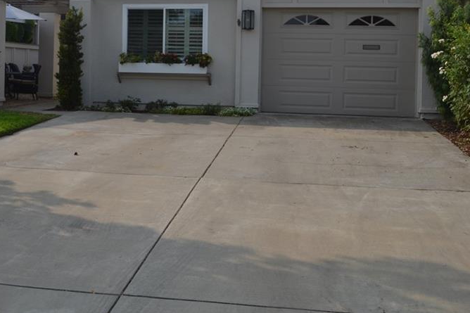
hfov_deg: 42.3
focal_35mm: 46
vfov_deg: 28.8
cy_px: 75
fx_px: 600
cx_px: 166
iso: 100
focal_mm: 20
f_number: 8
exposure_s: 1/250
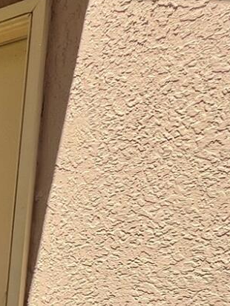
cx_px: -295
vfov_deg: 27.4
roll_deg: -1.1
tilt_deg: -9.9
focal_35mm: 63
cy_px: 356
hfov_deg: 15.4
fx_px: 558
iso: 32
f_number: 1.8
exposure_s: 1/1130
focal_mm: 1.57
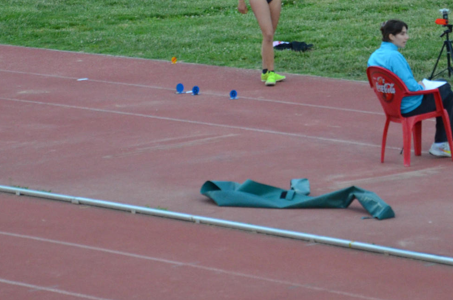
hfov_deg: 6.3
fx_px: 4132
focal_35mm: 329
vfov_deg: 4.2
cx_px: 260
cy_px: -11
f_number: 5.6
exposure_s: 1/400
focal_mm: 105
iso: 1600
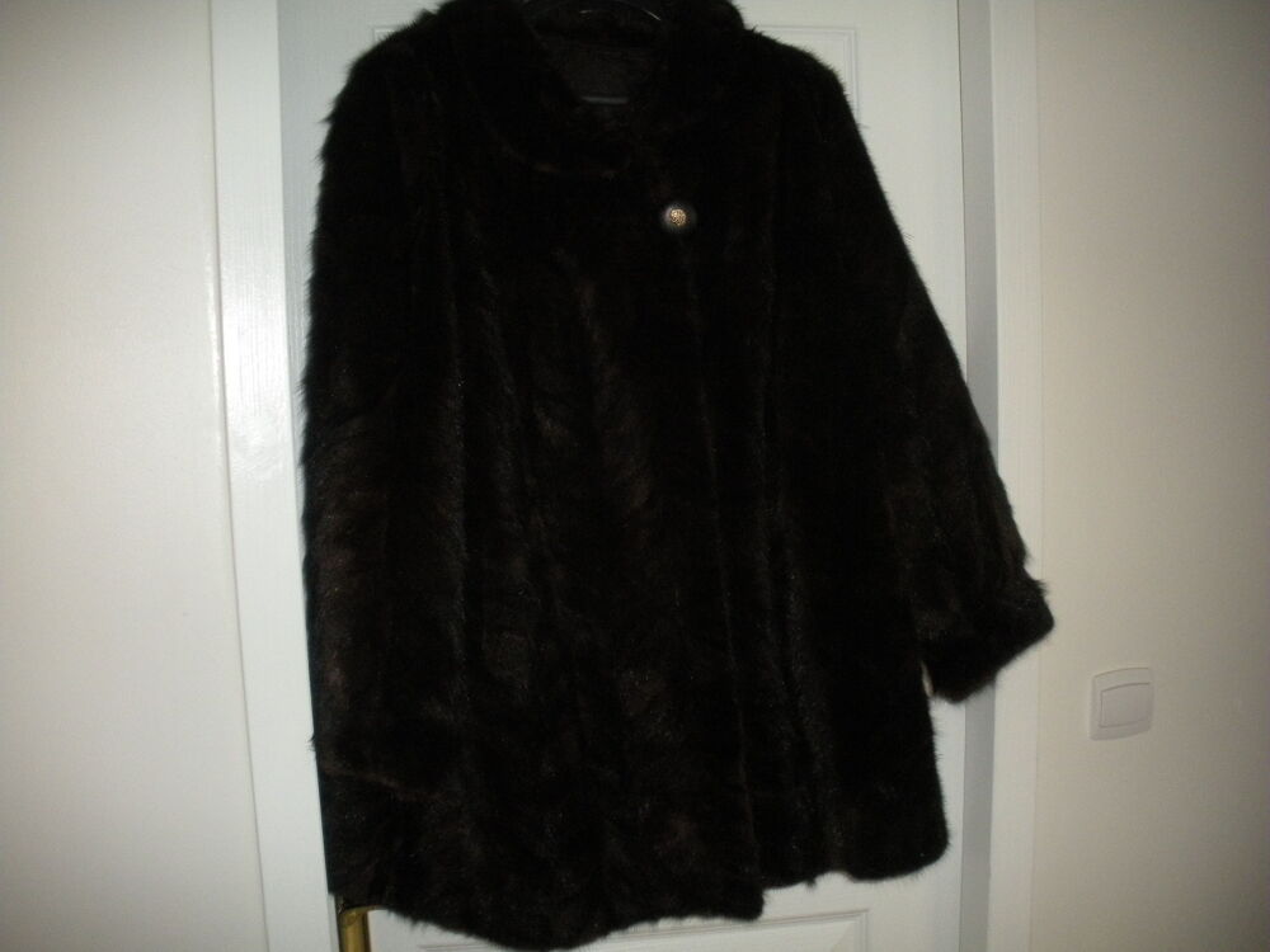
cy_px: 476
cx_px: 635
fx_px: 1284
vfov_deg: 40.7
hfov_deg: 52.6
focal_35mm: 35
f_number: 3.5
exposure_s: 1/60
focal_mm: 6.3
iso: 400
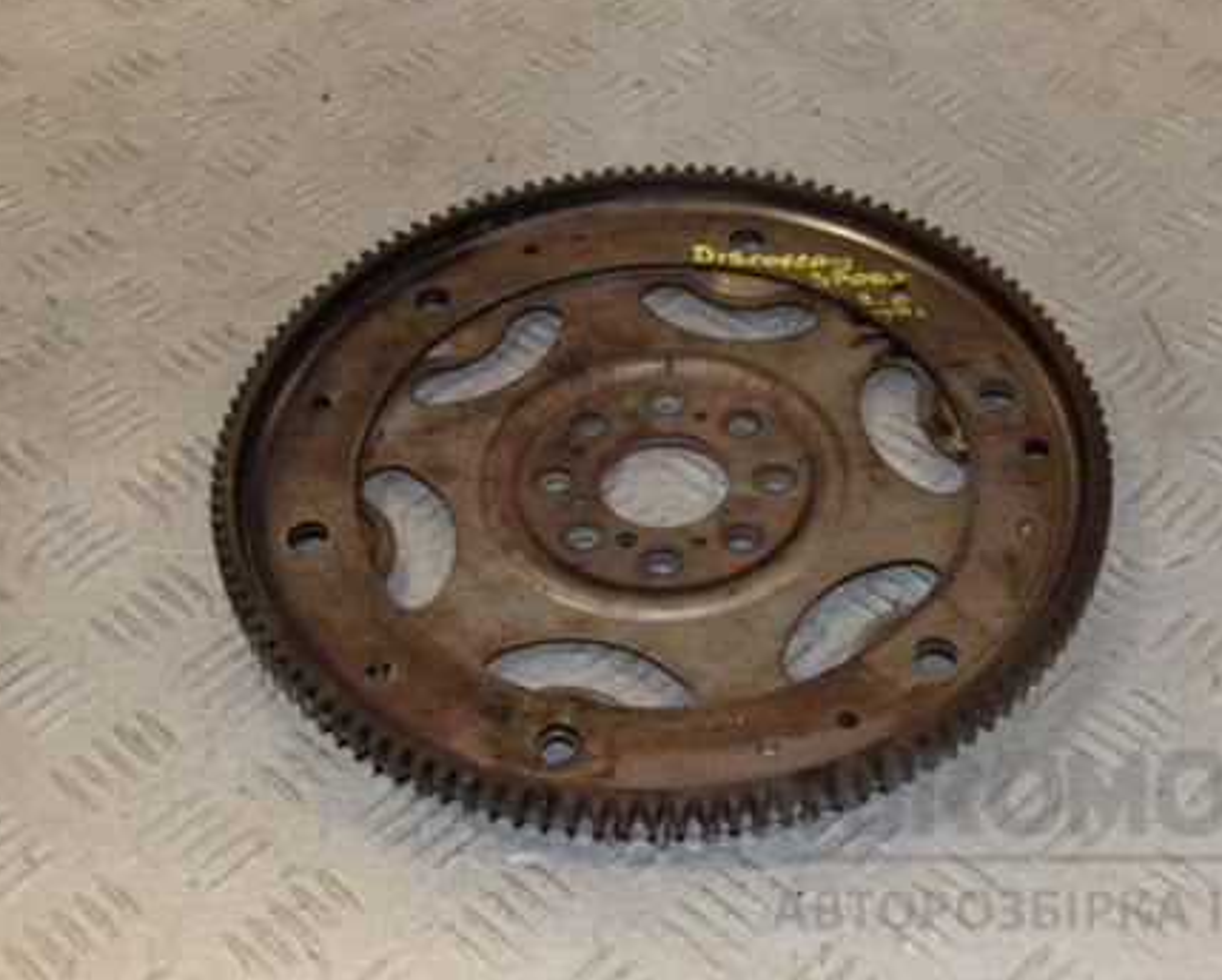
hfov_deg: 31.9
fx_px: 2136
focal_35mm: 59
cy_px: 413
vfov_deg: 25.8
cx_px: 718
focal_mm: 30
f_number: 8
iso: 800
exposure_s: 1/200
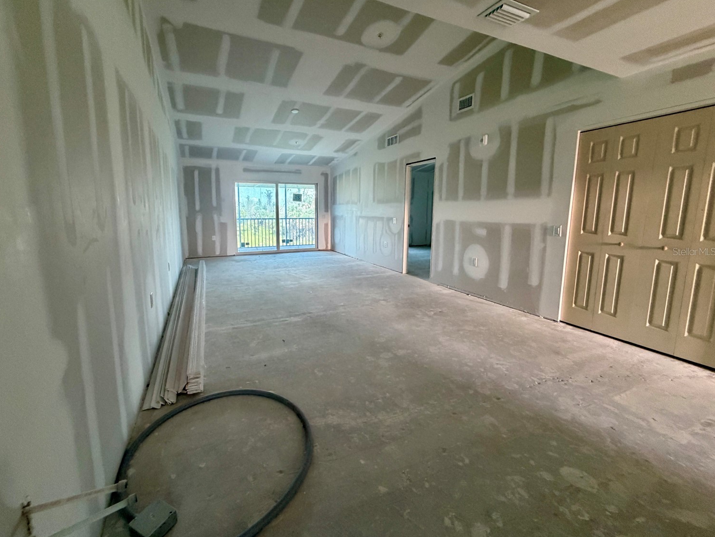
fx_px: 310
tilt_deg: -7.5
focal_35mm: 15
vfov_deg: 81.7
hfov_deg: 98.0
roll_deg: -0.2
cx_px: 335
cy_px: 251
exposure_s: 1/60
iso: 320
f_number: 2.2
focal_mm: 2.22
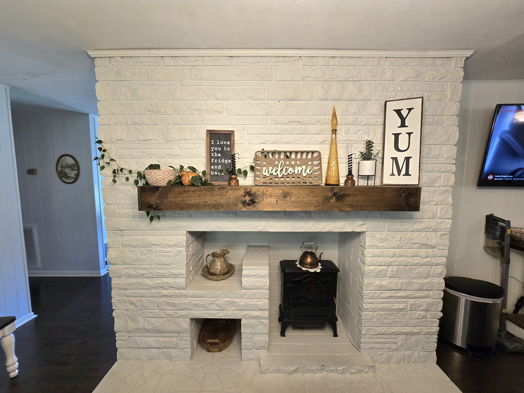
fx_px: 197
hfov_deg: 106.2
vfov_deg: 89.9
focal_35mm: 13
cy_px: 196
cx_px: 262
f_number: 2.2
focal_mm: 2.2
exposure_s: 1/60.2
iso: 160
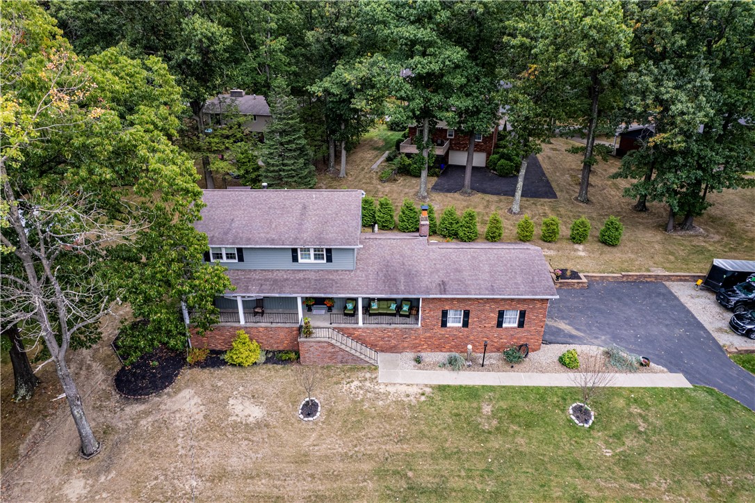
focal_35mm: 22
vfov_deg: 57.2
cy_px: 252
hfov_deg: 78.6
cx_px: 378
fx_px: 461
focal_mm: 8.38
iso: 100
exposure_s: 1/400
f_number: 2.8
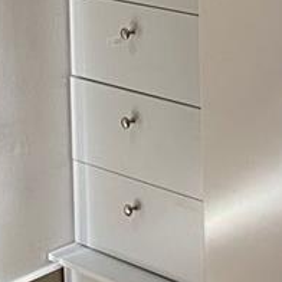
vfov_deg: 13.5
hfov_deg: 13.8
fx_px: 1106
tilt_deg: -4.4
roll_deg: -0.3
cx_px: 394
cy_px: -167
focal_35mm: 120
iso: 125
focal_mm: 4.25
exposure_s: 1/60
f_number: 1.8
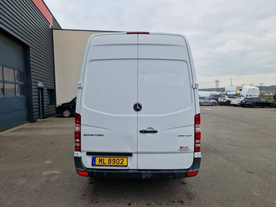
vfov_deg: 58.9
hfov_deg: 73.9
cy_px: 104
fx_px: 183
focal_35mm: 23
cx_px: 138
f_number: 1.8
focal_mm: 5.4
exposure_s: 1/1642
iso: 50
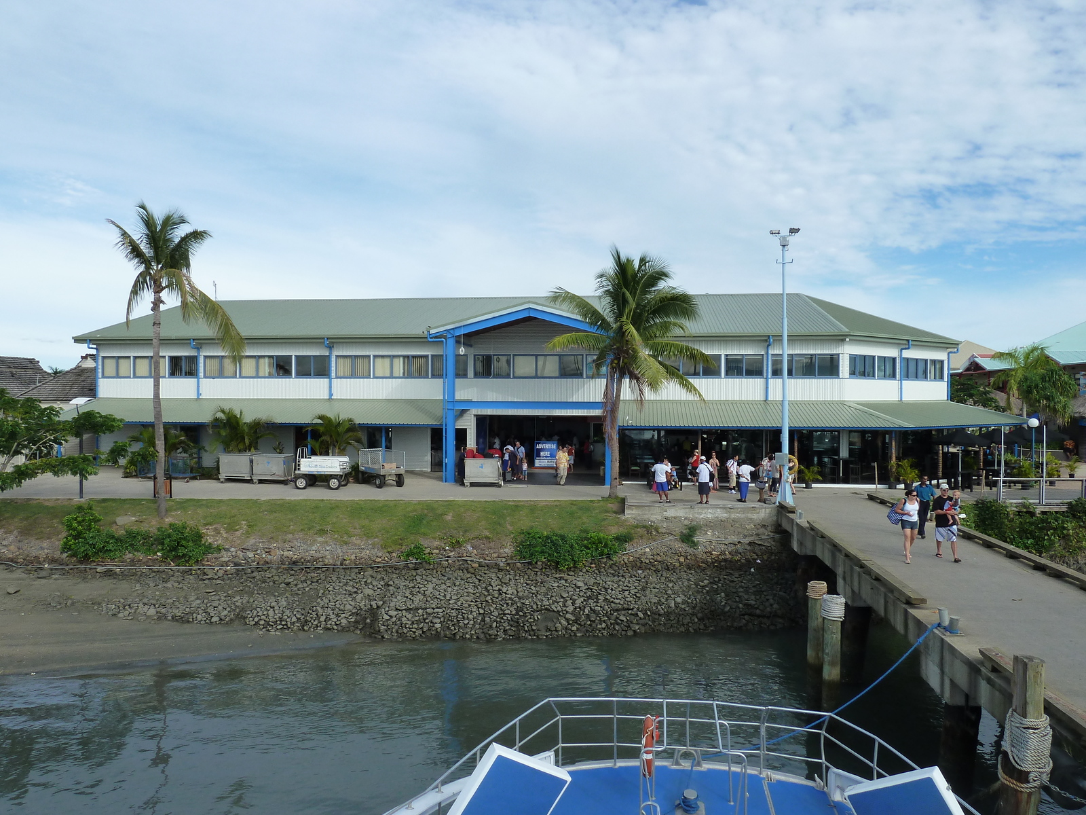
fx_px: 784
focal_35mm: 25
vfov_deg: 54.9
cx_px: 543
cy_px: 408
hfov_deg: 69.4
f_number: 4.5
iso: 125
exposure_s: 1/400
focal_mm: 4.1
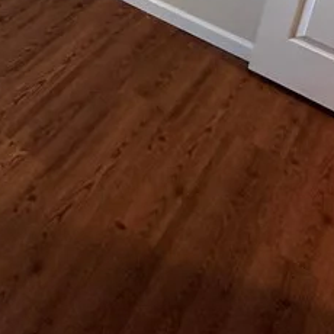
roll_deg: -3.8
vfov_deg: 23.0
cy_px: -208
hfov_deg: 24.7
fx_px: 600
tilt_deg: -15.1
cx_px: -155
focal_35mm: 55
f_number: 2.2
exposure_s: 1/120
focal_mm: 2.22
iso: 200
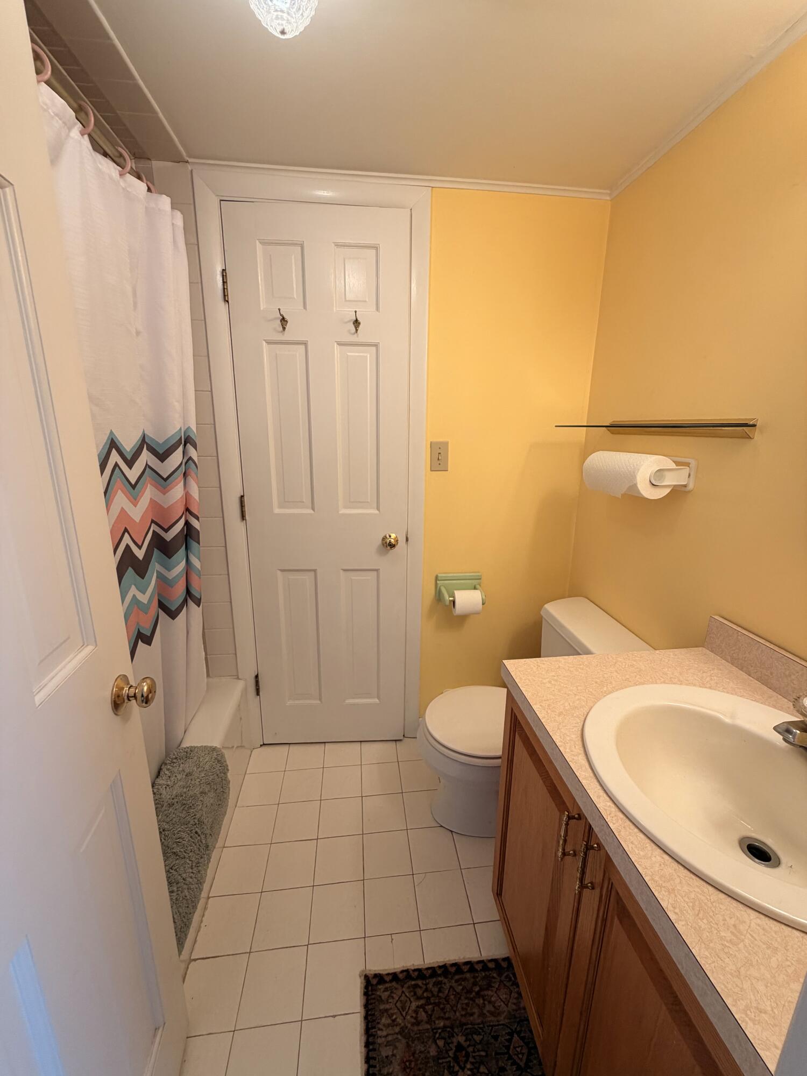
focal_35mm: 14
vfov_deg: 102.1
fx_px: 435
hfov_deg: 85.7
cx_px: 404
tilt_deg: -13.4
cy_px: 538
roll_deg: -0.4
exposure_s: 1/120
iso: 125
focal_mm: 2.22
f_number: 2.2
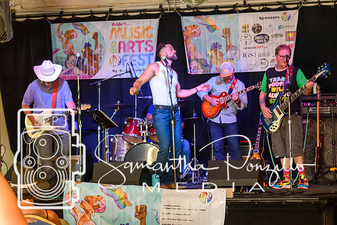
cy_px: 112
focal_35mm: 82
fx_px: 772
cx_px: 168
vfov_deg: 16.6
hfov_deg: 24.6
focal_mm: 55
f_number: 5.6
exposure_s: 1/60
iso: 1600
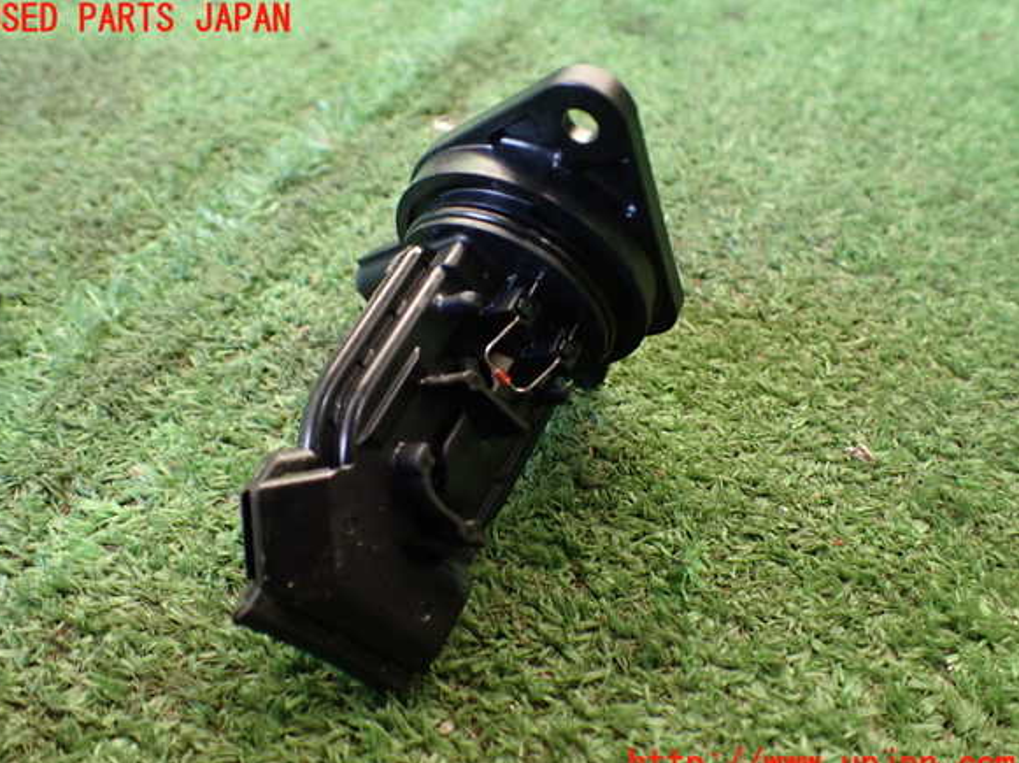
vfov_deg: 45.4
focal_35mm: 31
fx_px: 912
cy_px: 393
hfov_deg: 58.4
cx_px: 498
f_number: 2.3
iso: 320
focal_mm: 5.4
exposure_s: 1/125
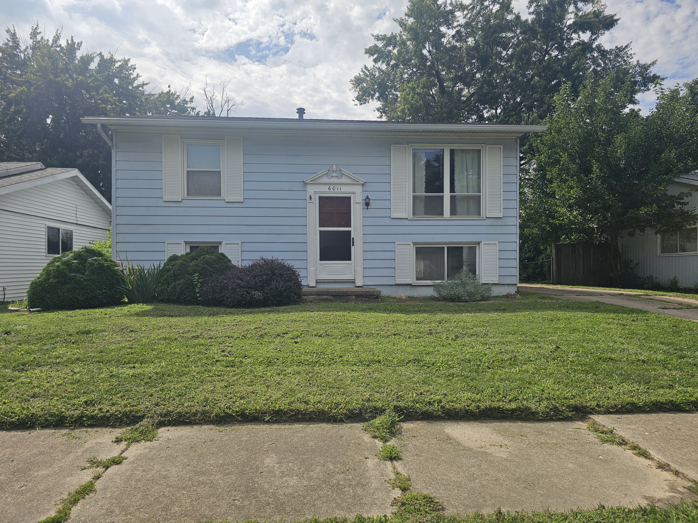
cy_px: 262
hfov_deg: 73.9
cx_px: 349
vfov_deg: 58.9
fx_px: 464
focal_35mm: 23
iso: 10
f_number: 1.7
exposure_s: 1/1212
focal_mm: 6.3
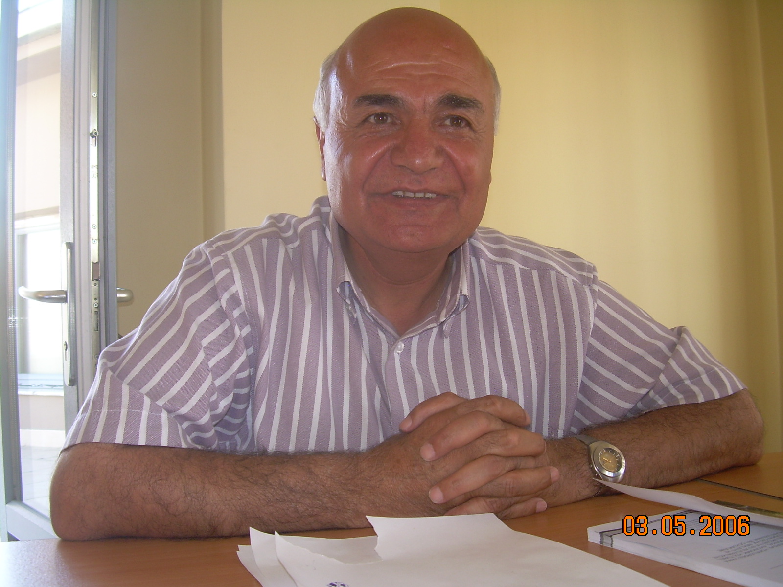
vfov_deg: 37.7
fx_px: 860
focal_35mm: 38
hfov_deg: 49.0
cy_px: 294
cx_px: 392
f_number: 2.8
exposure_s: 1/30
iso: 50
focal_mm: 6.3
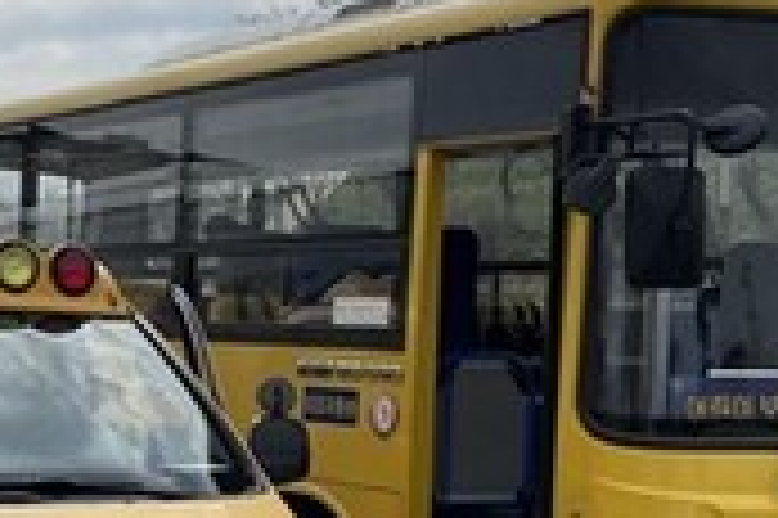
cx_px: 22
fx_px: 2029
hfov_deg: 21.1
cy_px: 486
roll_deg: +0.0
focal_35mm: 94
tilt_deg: -4.5
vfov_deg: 14.3
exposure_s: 1/6897
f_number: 1.6
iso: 32
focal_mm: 4.2
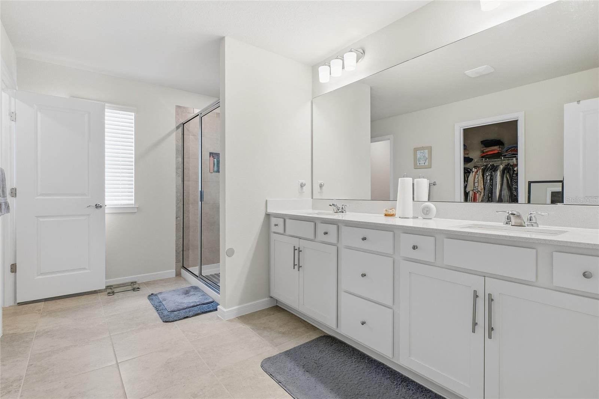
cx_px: 300
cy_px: 200
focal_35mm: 16
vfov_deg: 72.0
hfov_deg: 95.0
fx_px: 274
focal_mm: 11
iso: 125
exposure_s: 1/30
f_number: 8
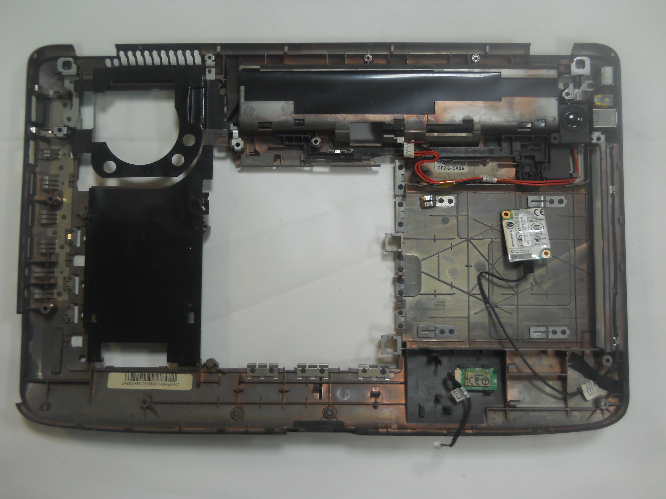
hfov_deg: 45.8
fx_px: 789
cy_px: 250
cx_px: 333
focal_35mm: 41
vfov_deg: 35.1
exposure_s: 1/30
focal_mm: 6.72
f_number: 3.1
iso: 160
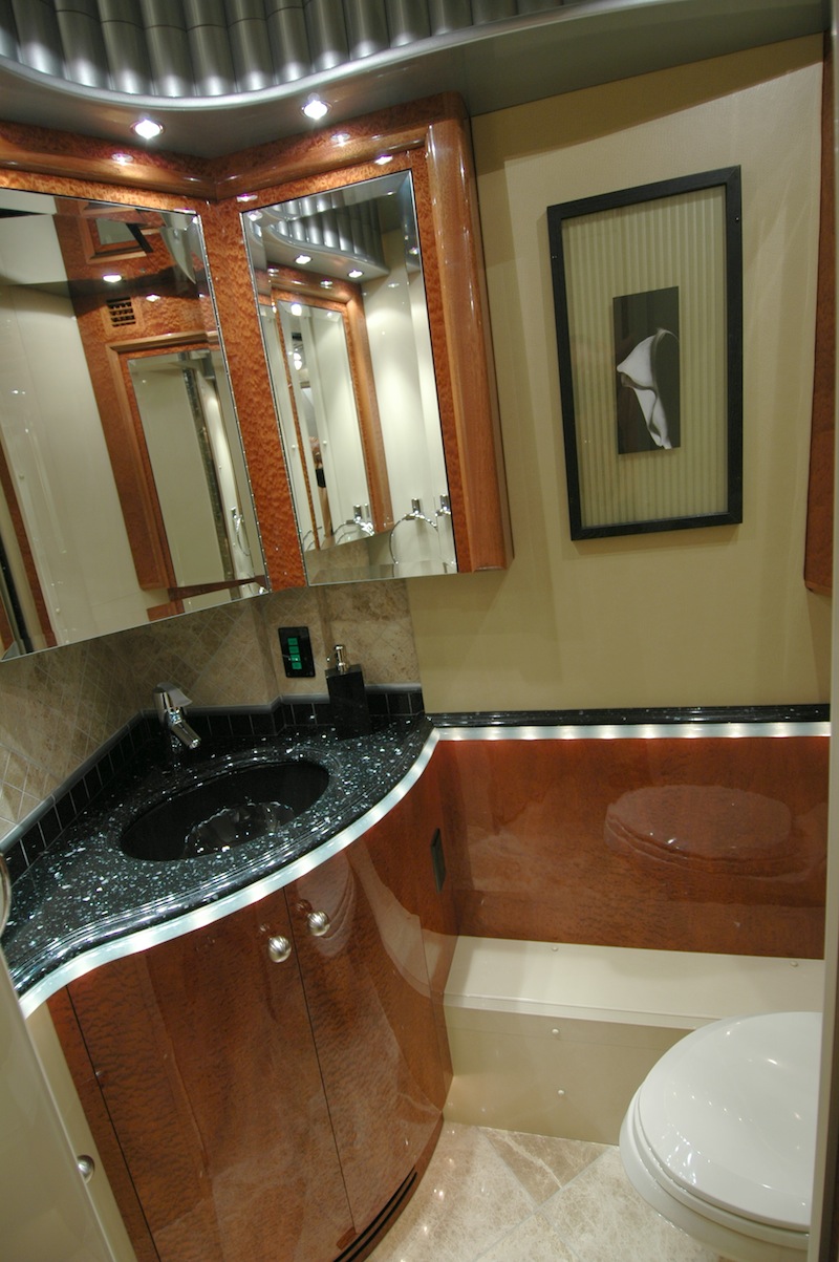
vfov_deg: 90.0
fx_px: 630
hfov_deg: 67.3
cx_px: 420
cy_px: 631
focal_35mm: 18
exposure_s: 1/10
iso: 200
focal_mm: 12
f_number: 4
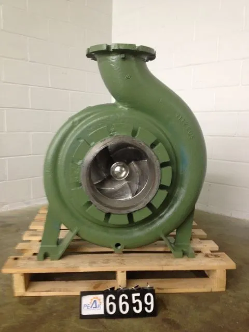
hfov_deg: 40.7
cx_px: 124
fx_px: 336
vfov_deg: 52.6
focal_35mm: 35
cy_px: 166
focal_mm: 4.28
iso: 125
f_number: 2.4
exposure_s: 1/20
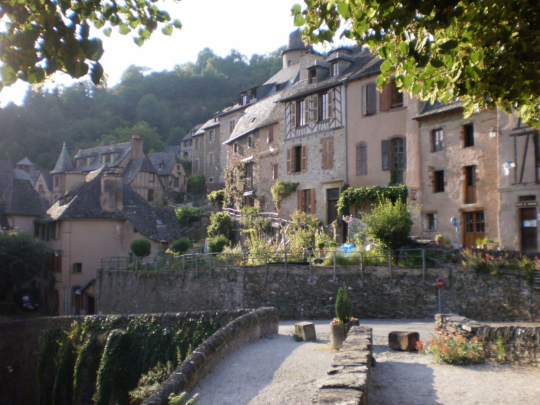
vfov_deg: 37.7
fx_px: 593
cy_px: 202
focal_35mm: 38
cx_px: 270
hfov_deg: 49.0
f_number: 3.1
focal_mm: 6.3
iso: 100
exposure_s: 1/250
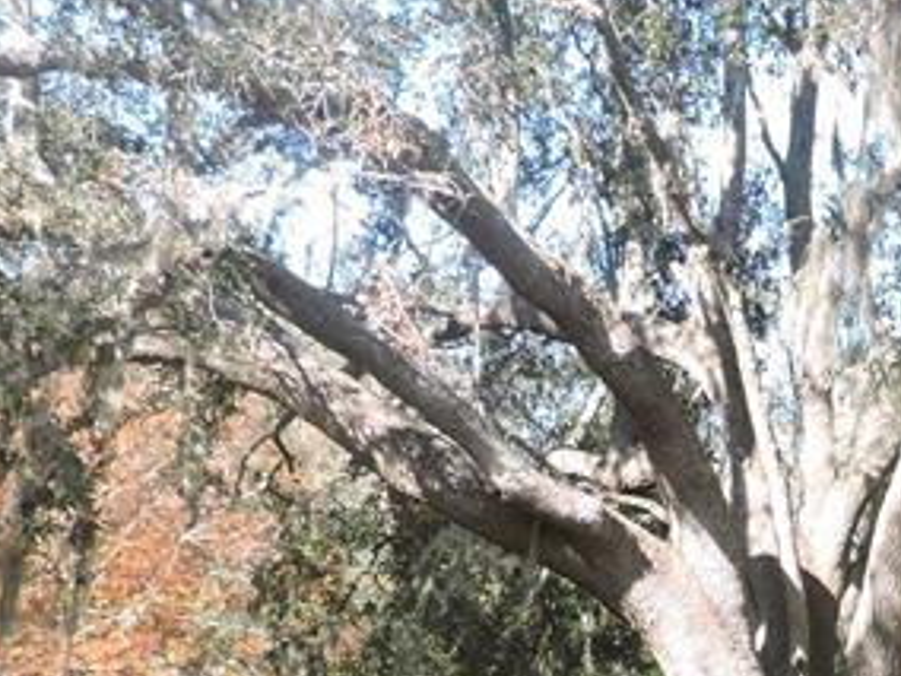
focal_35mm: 119
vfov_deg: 12.3
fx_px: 3097
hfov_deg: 16.1
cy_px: 727
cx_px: 987
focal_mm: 5.9
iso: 100
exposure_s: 1/160
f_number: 3.2
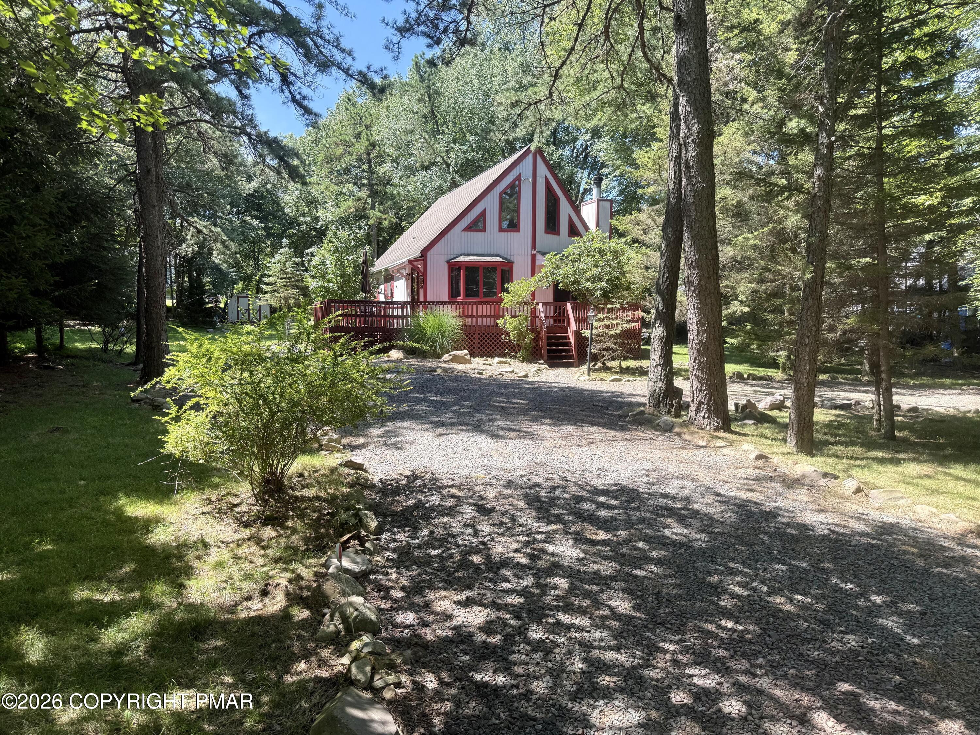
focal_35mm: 24
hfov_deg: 71.6
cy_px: 368
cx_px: 490
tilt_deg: -3.4
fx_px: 679
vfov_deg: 56.8
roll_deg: -0.3
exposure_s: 1/632
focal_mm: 6.76
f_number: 1.78
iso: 80
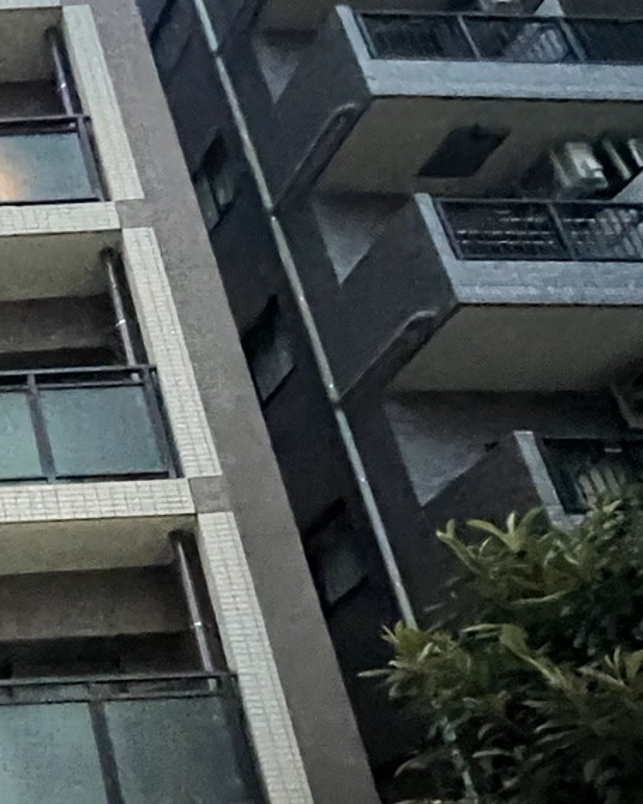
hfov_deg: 24.8
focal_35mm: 46
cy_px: 671
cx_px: -334
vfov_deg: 38.4
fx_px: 1094
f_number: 2.4
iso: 1000
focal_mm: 1.55
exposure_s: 1/25
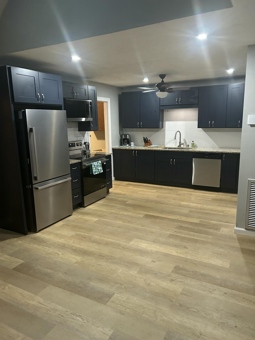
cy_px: 170
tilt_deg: -11.5
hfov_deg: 53.1
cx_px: 128
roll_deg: +0.9
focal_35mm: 26
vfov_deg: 67.3
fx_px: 255
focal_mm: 5.7
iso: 400
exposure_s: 1/60
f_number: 1.5
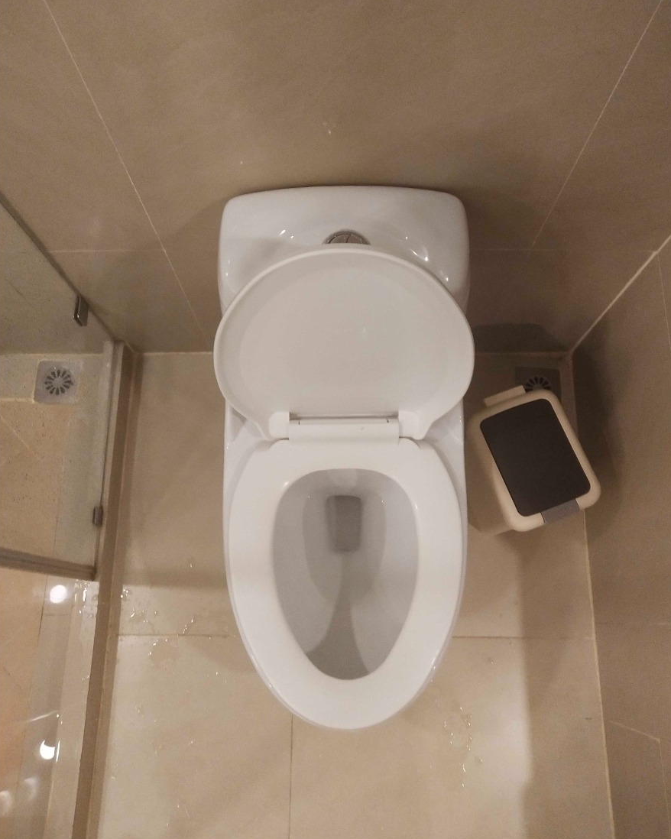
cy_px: 396
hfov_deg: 45.8
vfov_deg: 55.6
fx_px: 795
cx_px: 339
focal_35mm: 32
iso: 469
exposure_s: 1/50
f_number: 1.8
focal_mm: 3.95
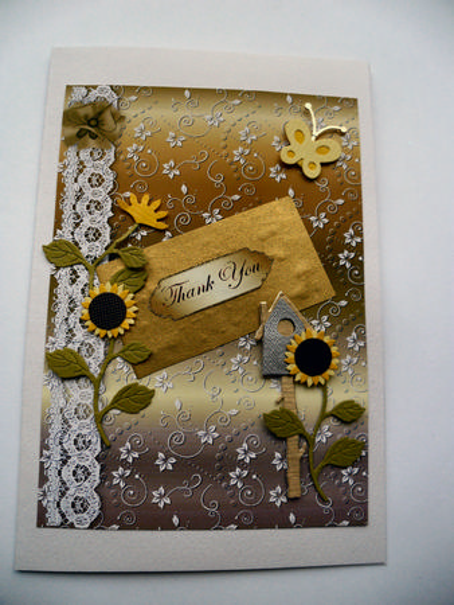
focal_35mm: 27
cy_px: 302
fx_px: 472
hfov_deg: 51.4
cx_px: 227
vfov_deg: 65.3
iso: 80
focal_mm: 4.9
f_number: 3.5
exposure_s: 1/90
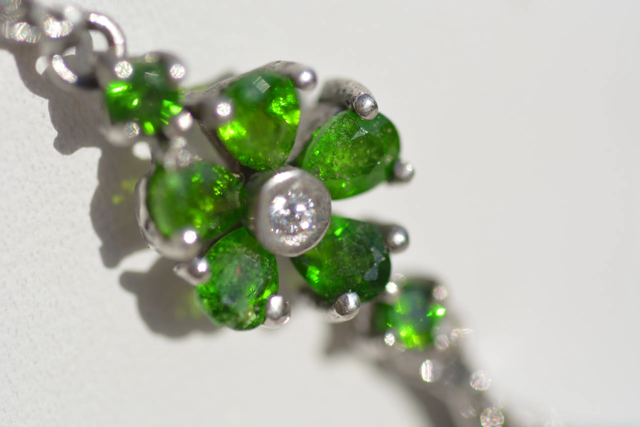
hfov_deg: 13.0
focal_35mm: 158
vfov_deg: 8.7
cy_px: 214
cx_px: 320
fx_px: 2800
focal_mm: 105
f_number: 5.6
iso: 400
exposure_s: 1/3200
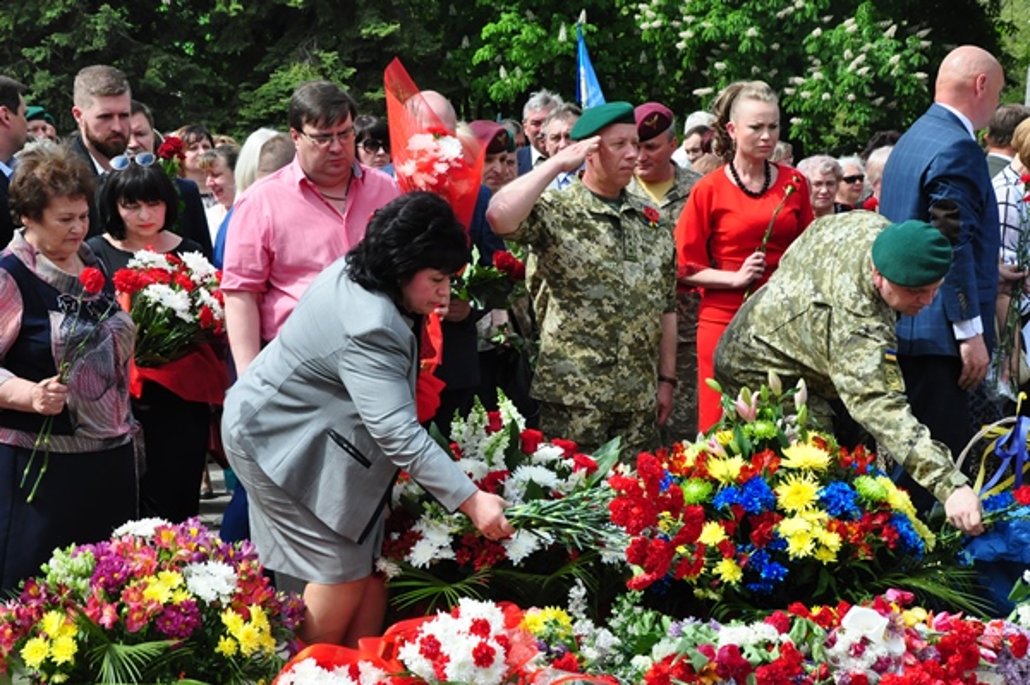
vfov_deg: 17.5
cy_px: 342
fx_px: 2230
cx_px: 515
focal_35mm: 78
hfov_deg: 26.0
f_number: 10
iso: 800
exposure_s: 1/1000
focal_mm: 52
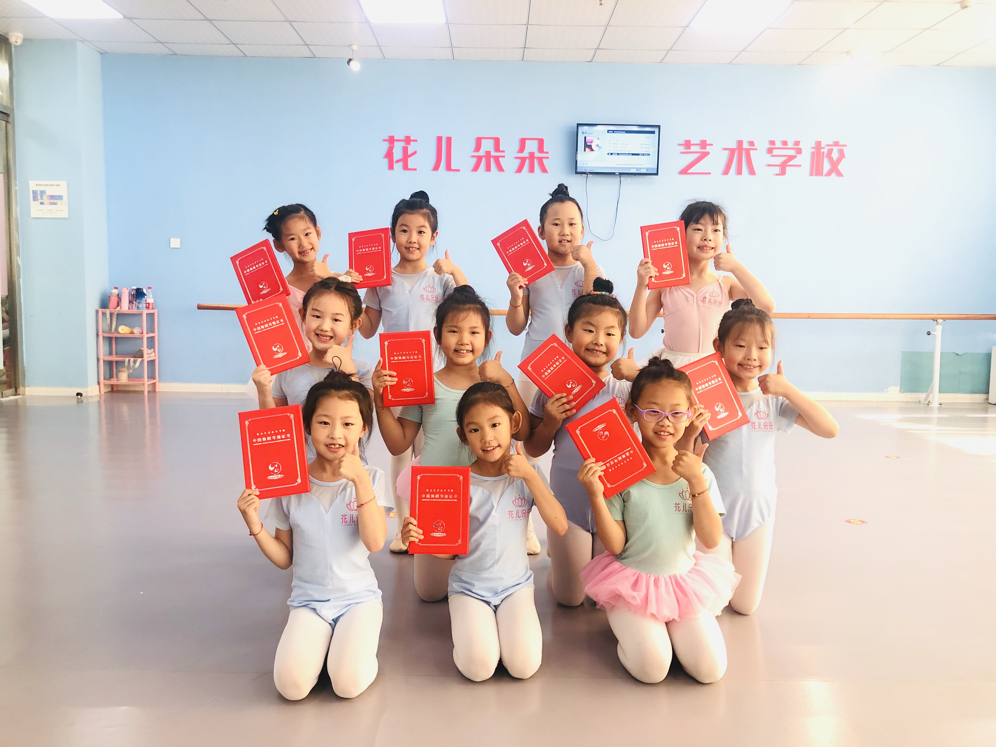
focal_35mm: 28
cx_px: 498
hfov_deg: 63.4
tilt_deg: -6.3
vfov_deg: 49.7
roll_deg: -1.5
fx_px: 806
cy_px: 374
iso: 32
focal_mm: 3.99
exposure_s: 1/30
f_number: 1.8
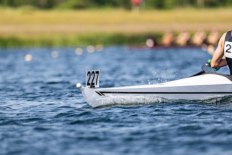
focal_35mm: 600
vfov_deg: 2.3
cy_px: 78
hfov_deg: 3.4
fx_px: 3864
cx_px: 116
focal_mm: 400
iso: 180
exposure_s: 1/2500
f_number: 4.5
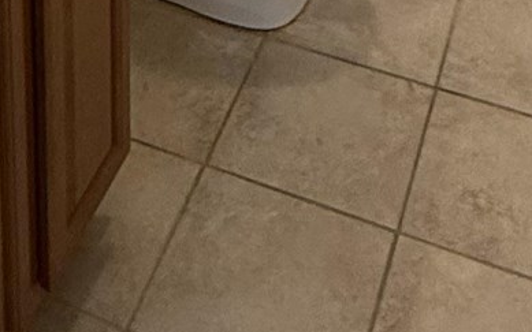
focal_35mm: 88
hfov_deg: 23.3
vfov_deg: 11.1
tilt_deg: -14.7
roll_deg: +1.3
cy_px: -587
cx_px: 120
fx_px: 1276
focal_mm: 2.22
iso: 200
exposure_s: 1/60
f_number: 2.2
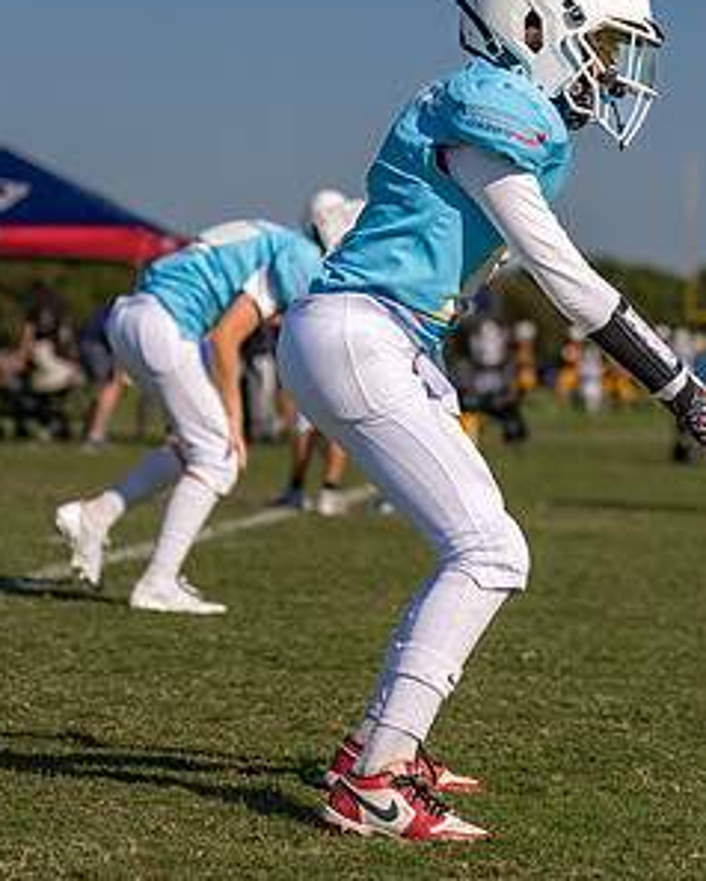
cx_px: 501
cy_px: 282
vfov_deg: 11.6
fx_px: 4331
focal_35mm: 166
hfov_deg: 9.3
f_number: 2.8
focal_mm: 70
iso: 100
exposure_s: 1/5000
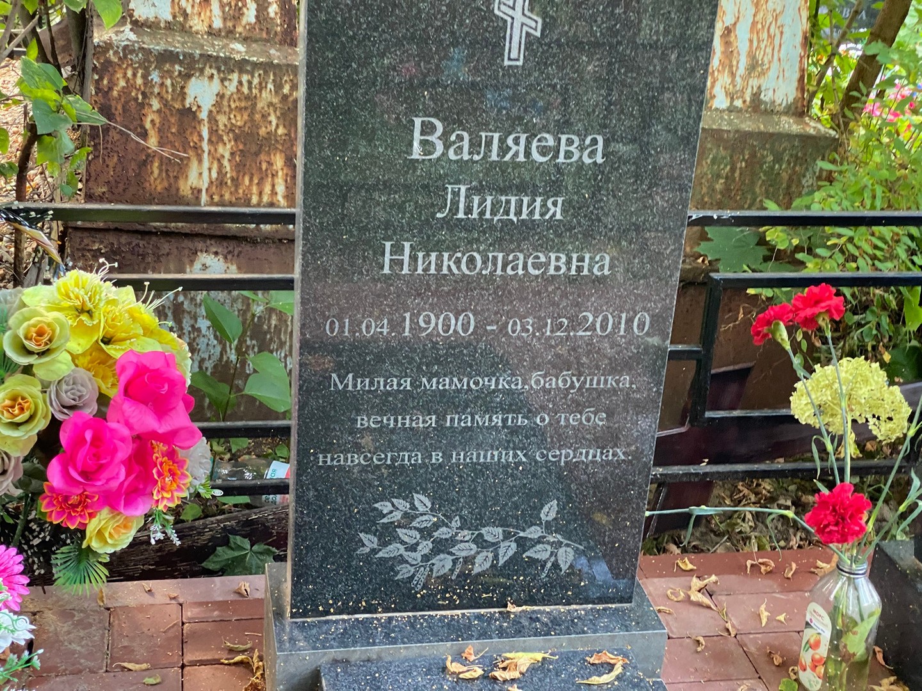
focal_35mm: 52
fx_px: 1385
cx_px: 461
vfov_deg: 28.0
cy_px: 346
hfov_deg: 36.8
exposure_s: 1/60
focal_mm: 6
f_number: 2
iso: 200
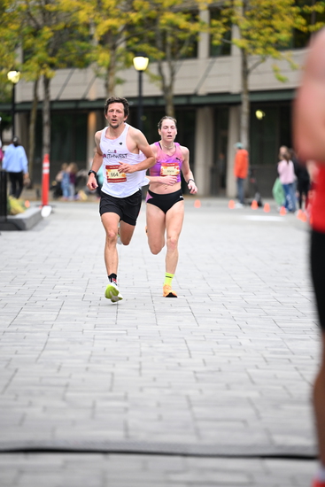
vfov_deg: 11.4
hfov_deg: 7.6
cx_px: 162
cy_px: 244
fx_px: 2436
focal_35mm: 180
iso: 1600
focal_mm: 180
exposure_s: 1/1000
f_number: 2.8
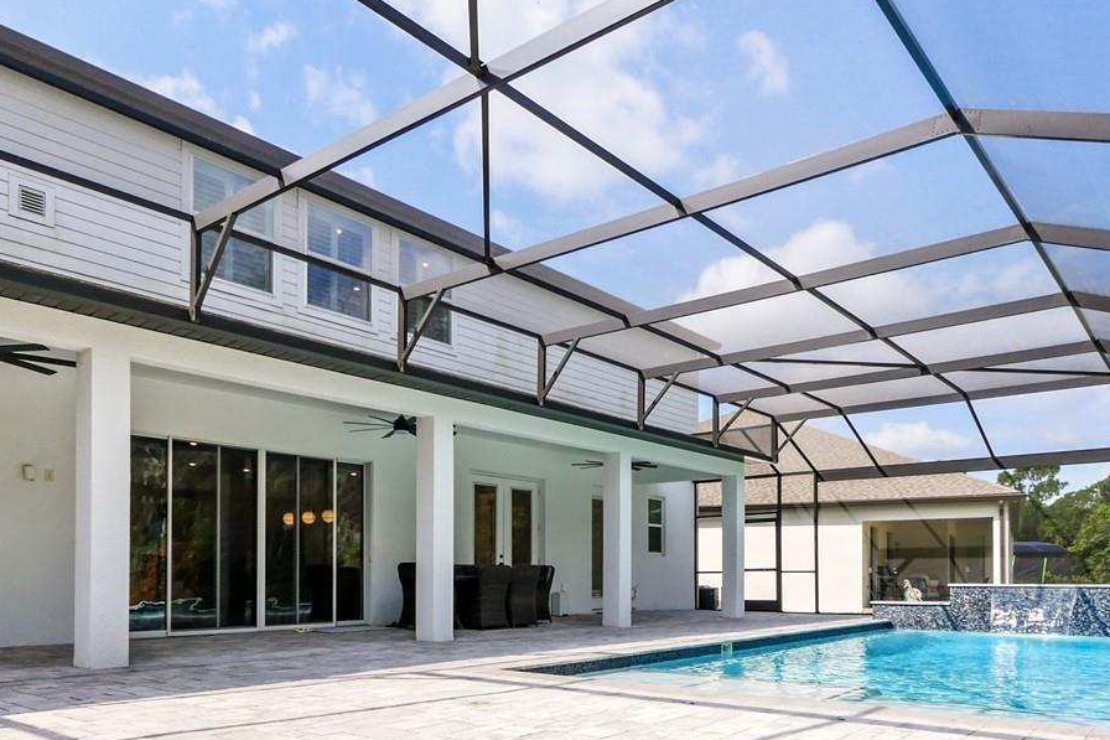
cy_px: 579
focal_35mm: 26
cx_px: 571
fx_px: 801
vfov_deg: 47.2
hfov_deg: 69.4
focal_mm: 7
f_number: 7.1
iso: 200
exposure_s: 1/320
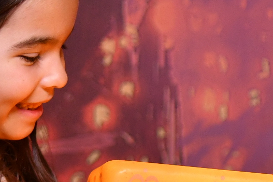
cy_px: 107
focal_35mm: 243
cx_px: 194
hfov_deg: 8.5
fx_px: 1842
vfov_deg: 5.7
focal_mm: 31
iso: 640
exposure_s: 1/125
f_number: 2.8
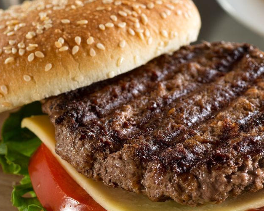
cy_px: 133
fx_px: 1321
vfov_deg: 9.1
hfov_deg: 11.4
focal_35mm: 169
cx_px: 184
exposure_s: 1/200
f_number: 18
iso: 160
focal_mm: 90
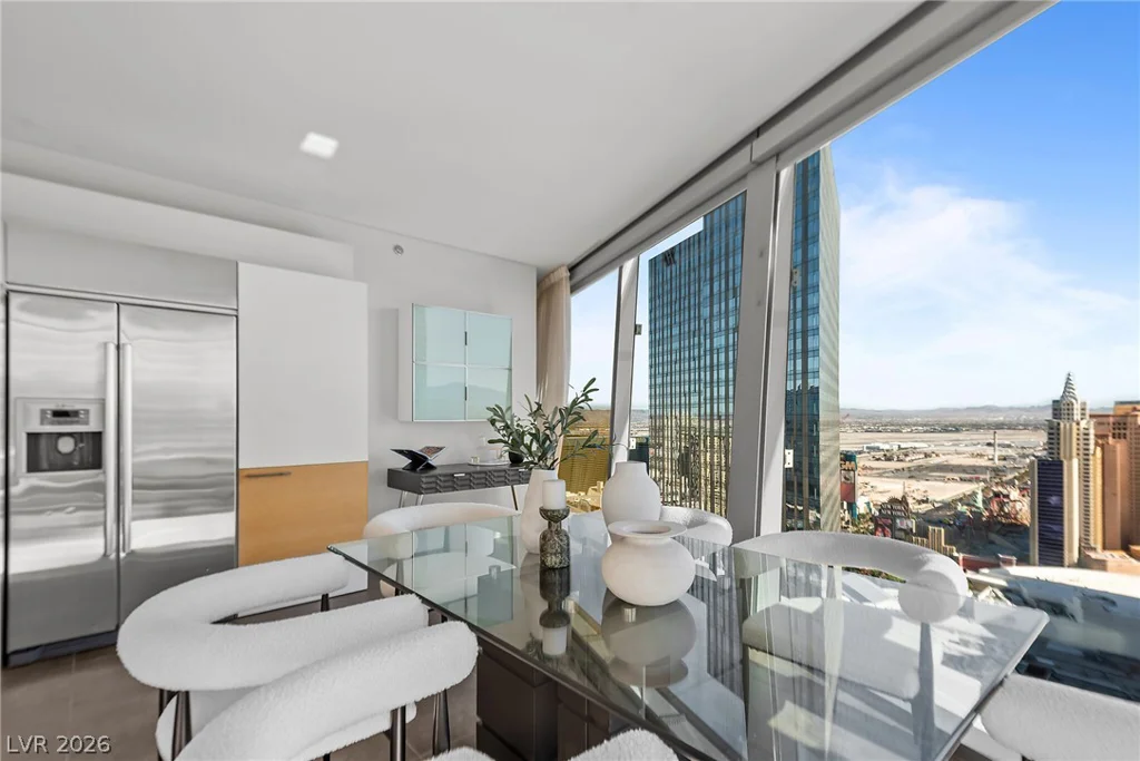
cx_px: 570
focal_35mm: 16
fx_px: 507
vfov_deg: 73.8
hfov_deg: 96.7
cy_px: 380
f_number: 7.1
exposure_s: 1/80
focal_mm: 16
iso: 100
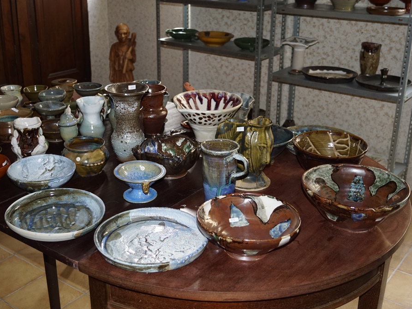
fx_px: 512
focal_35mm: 43
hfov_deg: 43.8
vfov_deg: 33.6
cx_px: 188
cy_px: 155
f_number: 4.5
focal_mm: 26
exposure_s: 1/60
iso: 800
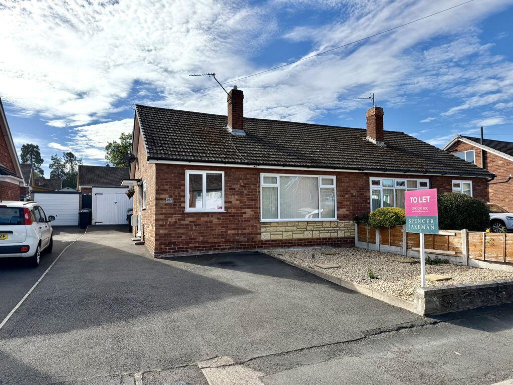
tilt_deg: +2.7
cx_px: 256
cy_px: 192
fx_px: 356
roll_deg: +0.4
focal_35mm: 24
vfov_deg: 56.8
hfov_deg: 71.6
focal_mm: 6.76
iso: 100
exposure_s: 1/7353
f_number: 1.78
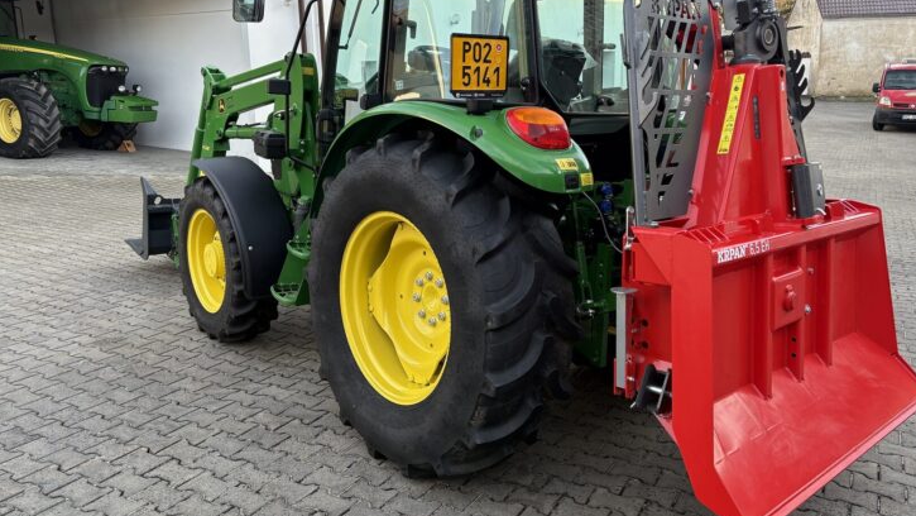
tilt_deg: -11.1
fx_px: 729
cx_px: 462
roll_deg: +1.5
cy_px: 211
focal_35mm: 30
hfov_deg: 64.3
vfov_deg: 38.8
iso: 64
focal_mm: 5.96
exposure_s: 1/247
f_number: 1.6
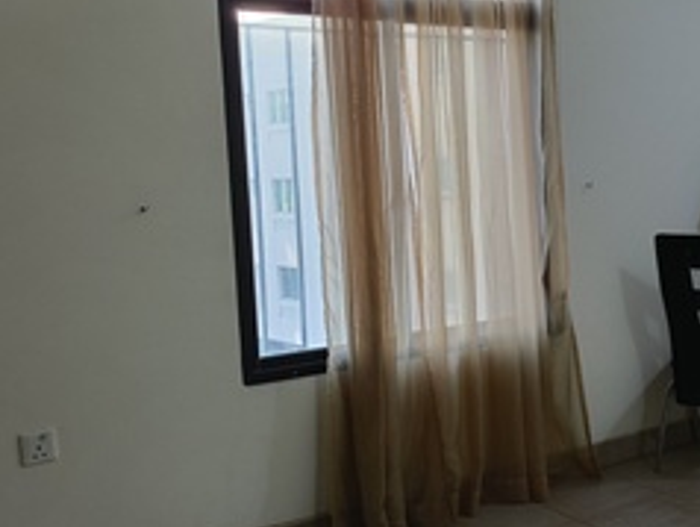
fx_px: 972
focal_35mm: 48
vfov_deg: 30.3
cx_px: 596
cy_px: 243
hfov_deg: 37.6
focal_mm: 4.7
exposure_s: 1/50
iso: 559
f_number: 1.7
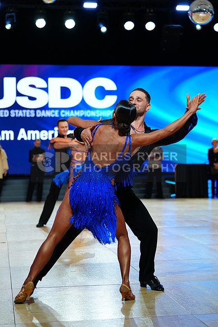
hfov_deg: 19.5
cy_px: 164
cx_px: 109
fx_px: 635
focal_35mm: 70
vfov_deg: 28.8
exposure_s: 1/400
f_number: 2.8
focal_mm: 70
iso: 500
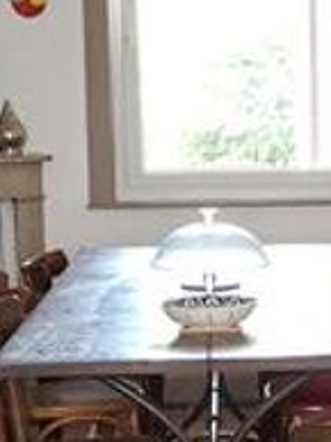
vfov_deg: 16.8
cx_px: 395
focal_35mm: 117
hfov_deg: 12.3
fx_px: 1495
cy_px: 277
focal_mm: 2.26
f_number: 2.2
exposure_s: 1/50
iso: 400
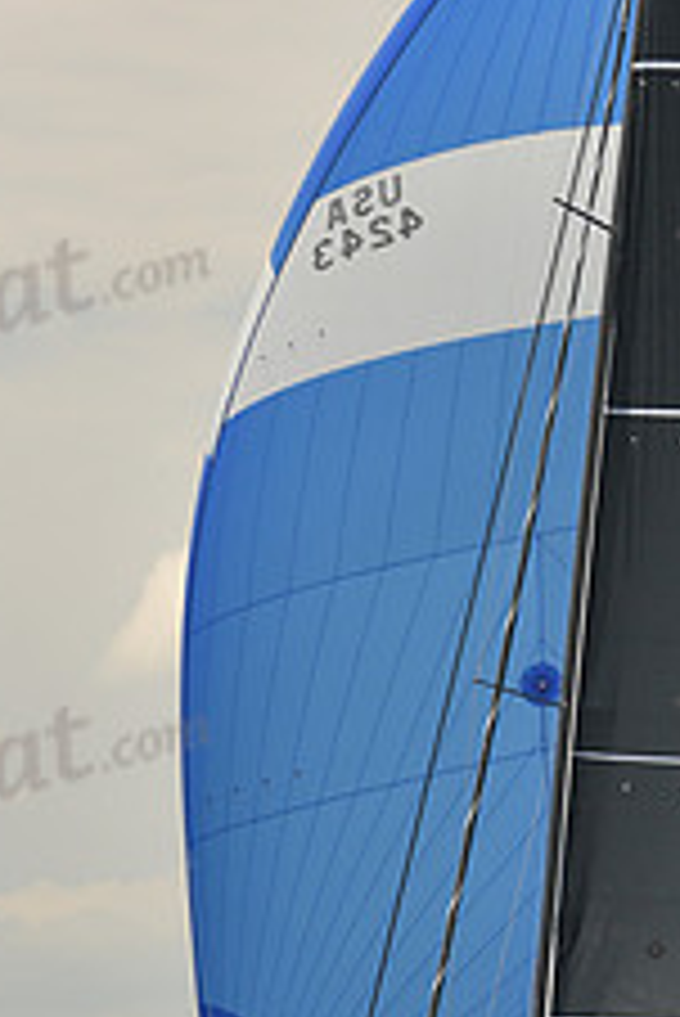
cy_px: 500
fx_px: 5799
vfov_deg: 10.0
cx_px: 444
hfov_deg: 6.7
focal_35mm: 205
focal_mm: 80
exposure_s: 1/640
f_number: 7.1
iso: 250
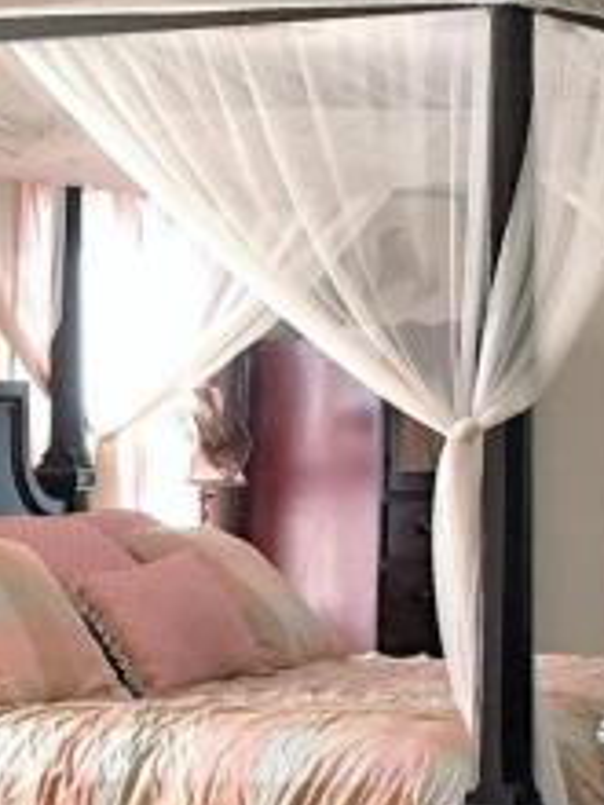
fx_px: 3141
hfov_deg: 11.0
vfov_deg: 14.5
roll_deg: -0.4
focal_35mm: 135
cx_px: 218
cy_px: 708
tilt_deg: -4.8
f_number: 2.2
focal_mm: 4.15
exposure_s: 1/15
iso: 64
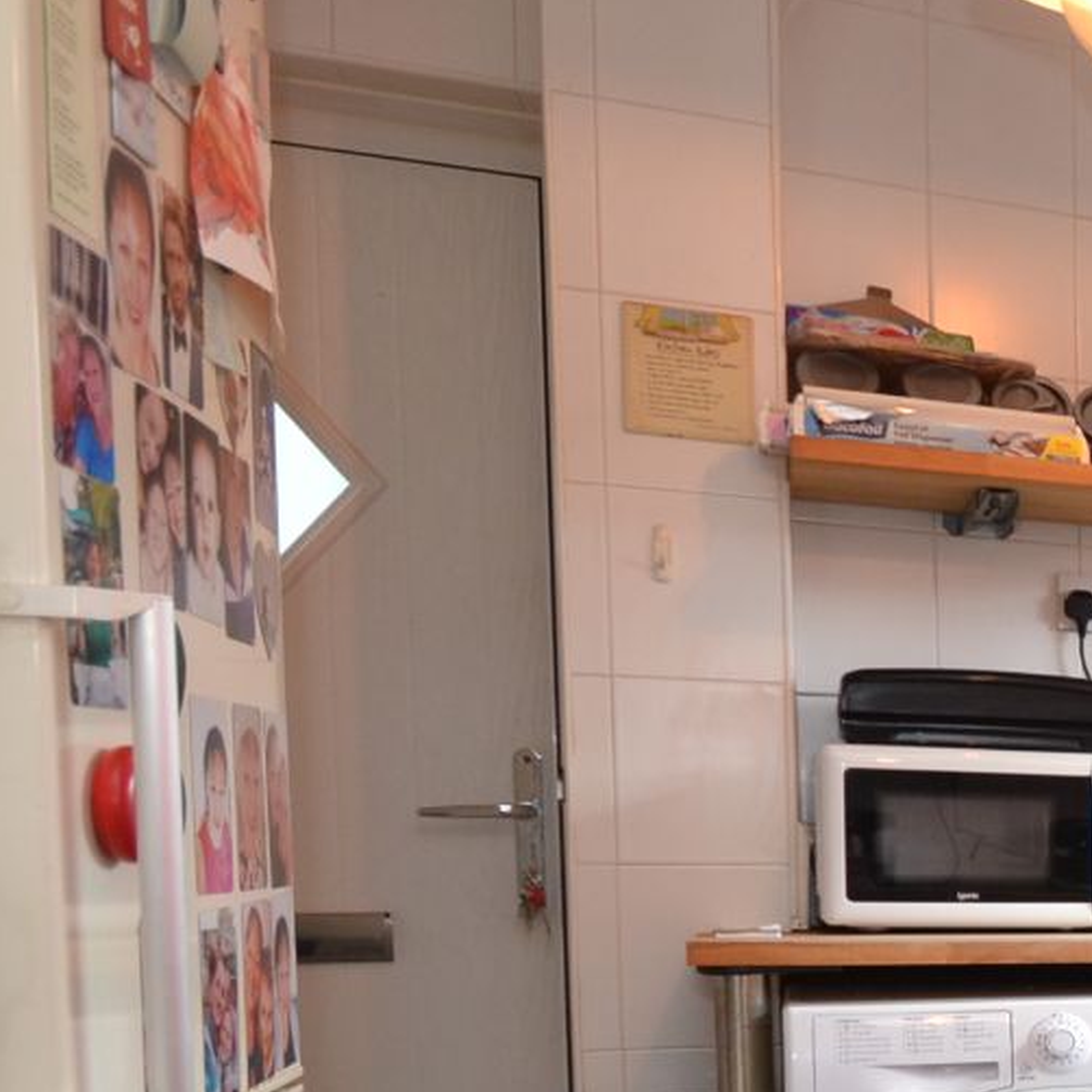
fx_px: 1856
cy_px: 950
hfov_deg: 21.4
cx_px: 1973
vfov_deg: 31.5
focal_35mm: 52
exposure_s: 1/60
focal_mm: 10
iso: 400
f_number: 4
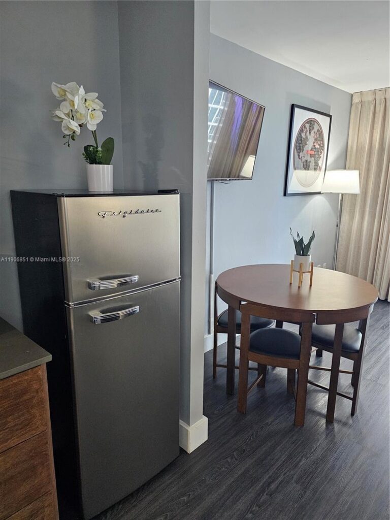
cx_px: 195
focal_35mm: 23
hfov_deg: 58.9
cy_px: 260
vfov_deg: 73.9
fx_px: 346
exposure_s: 1/120
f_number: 1.7
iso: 800
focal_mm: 6.3
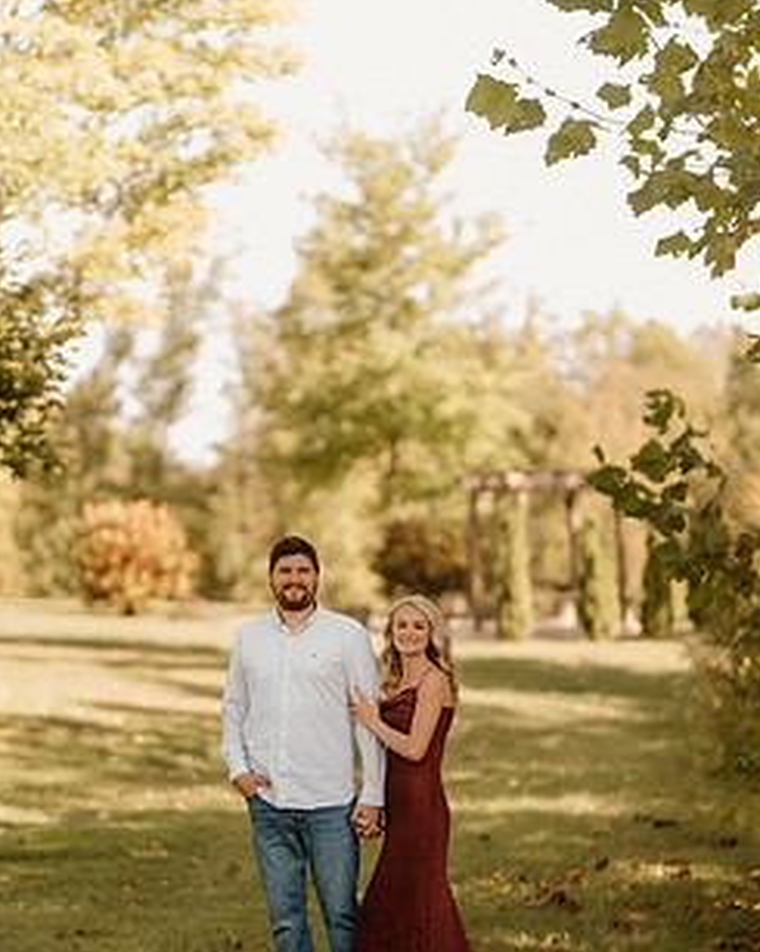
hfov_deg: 13.2
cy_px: 561
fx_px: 3295
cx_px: 360
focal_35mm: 117
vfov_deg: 16.4
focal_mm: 85
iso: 200
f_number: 1.4
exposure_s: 1/1000
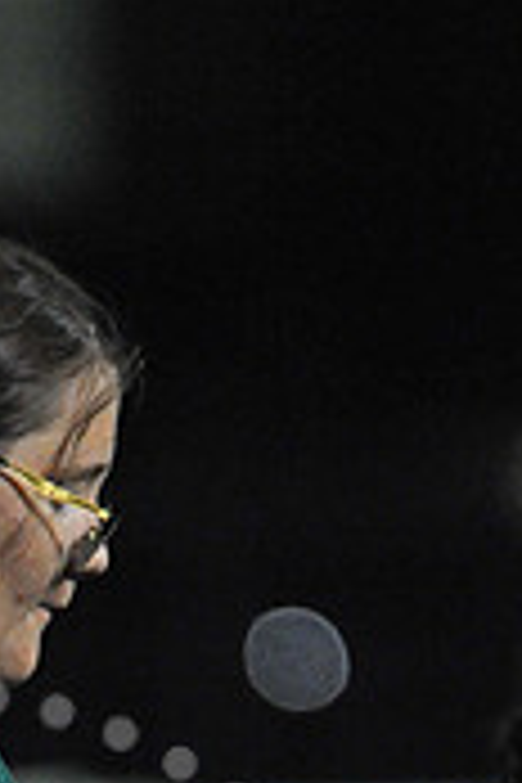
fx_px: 39865
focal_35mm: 1833
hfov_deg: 0.8
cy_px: 1215
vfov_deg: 1.1
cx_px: -86
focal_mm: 550
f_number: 6.3
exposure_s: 1/200
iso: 6400
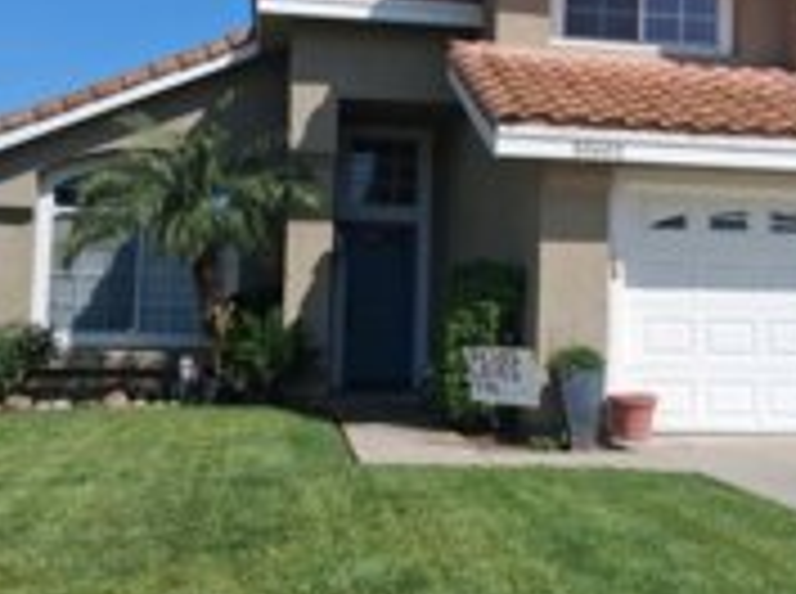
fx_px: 1216
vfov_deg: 27.3
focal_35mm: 53
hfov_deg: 35.9
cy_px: 216
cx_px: 517
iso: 25
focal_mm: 3.98
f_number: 1.8
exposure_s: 1/863
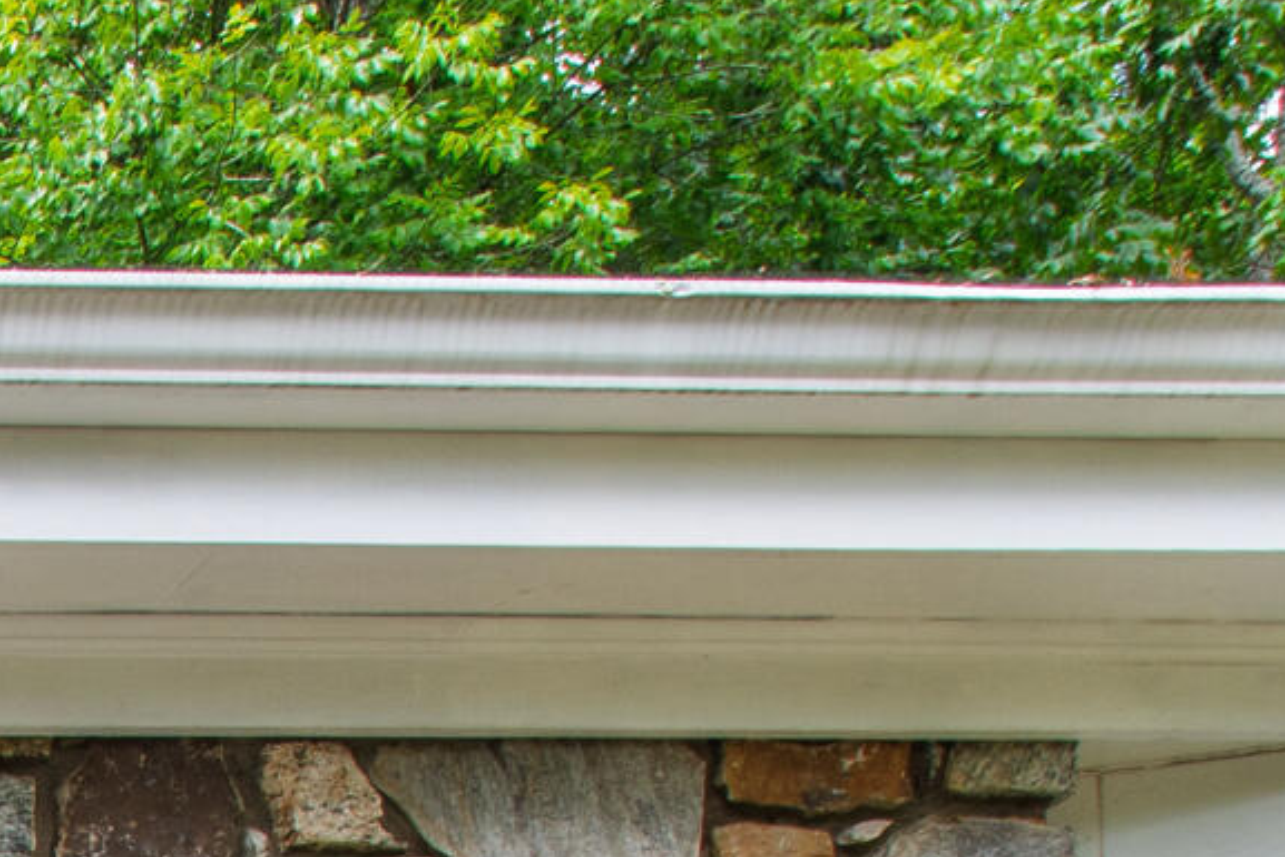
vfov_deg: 12.7
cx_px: -1154
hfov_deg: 18.7
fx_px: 2785
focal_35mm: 78
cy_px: 2168
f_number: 8
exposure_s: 1/80
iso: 100
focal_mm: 10
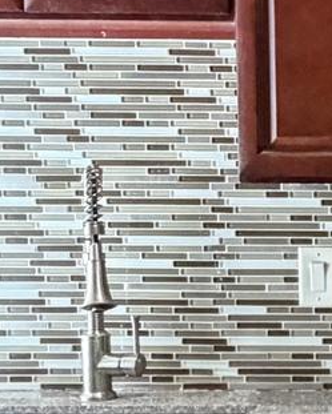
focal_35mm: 90
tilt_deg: -4.1
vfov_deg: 21.2
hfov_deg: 14.1
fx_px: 1105
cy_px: 257
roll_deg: +0.3
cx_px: 679
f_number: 2.2
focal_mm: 2.22
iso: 500
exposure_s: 1/60
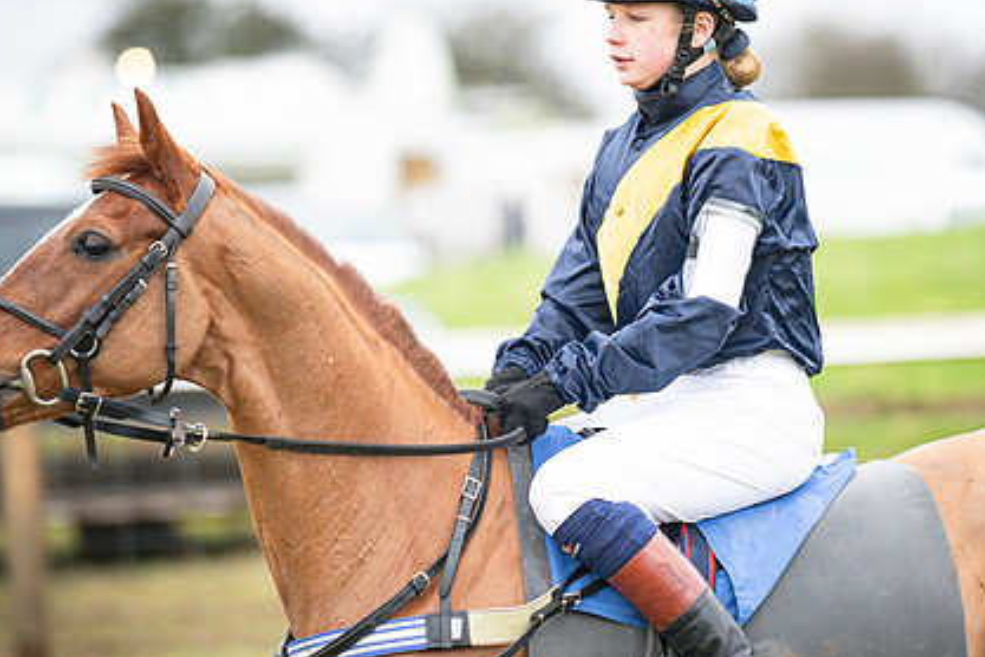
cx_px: 588
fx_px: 7688
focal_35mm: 281
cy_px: 334
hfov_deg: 7.3
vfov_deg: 4.9
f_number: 1.9
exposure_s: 1/1200
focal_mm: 135
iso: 800
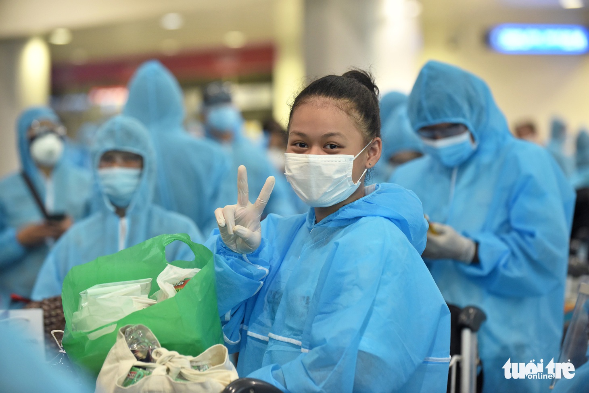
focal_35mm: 120
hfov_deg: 17.1
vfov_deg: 11.4
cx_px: 294
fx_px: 1964
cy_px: 196
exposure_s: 1/160
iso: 2000
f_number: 4.5
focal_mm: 120
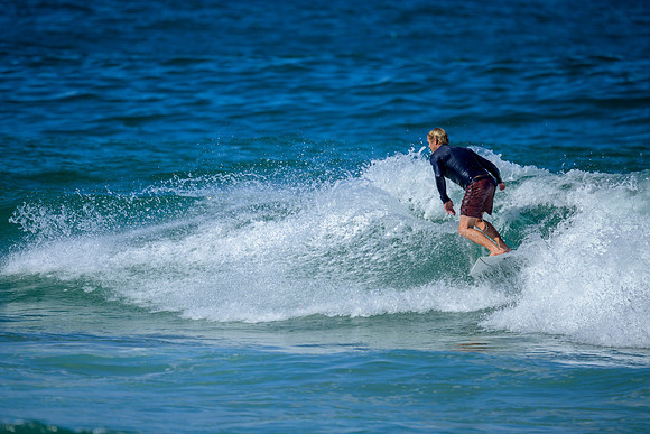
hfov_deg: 2.6
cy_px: 217
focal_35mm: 800
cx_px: 325
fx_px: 14447
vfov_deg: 1.7
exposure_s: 1/2500
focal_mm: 800
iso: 280
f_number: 6.3
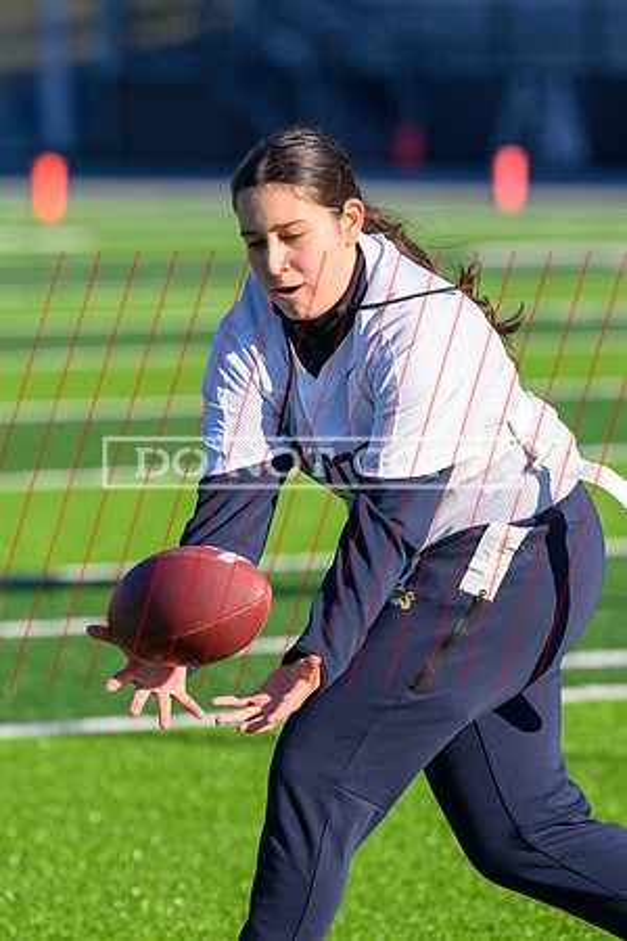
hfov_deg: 4.3
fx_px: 8419
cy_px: 346
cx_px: 310
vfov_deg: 6.4
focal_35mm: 322
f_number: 3.5
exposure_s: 1/1250
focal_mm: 170
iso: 140
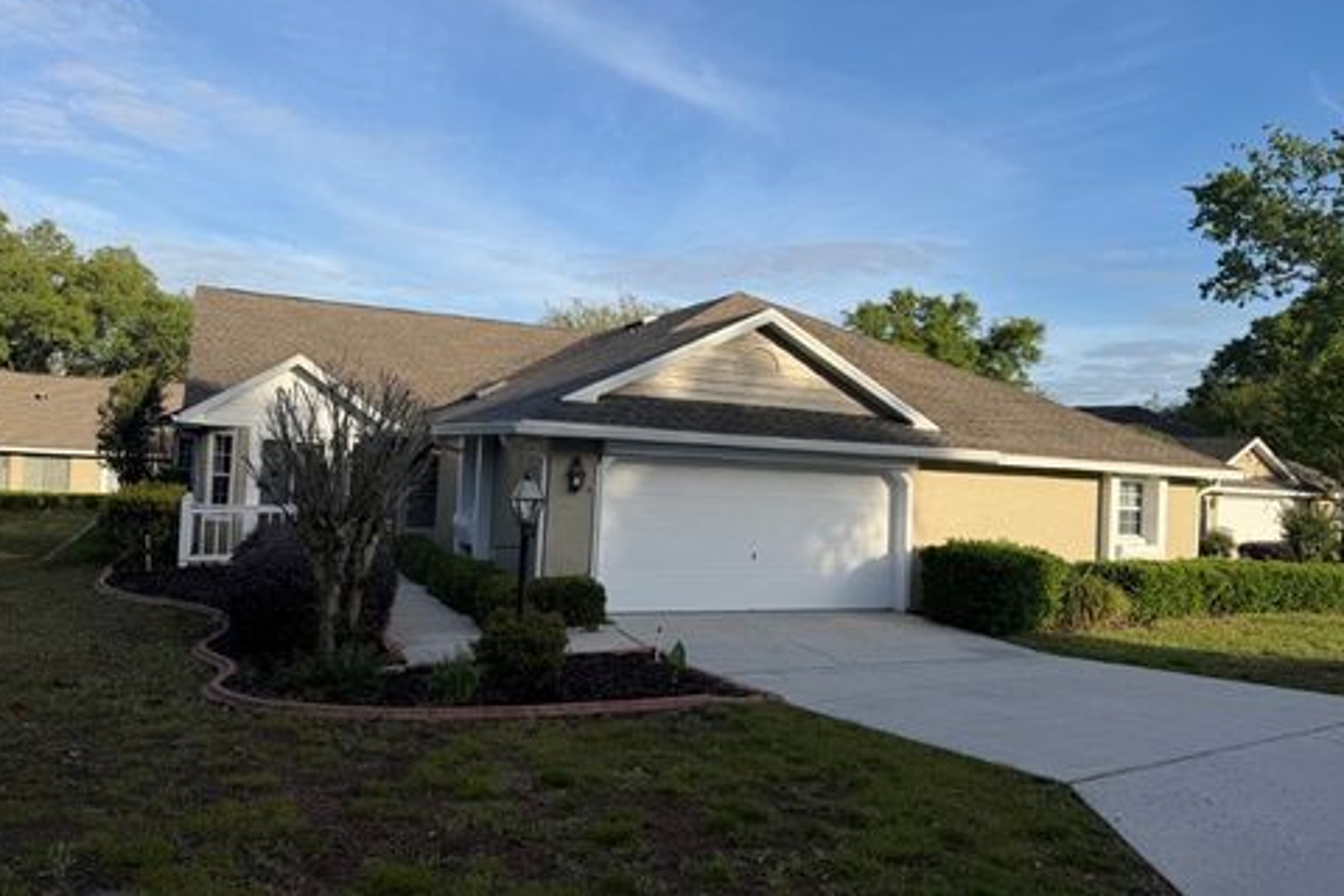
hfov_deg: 69.4
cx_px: 683
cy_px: 438
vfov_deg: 49.6
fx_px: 971
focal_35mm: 26
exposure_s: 1/3425
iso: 80
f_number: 1.78
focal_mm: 6.76
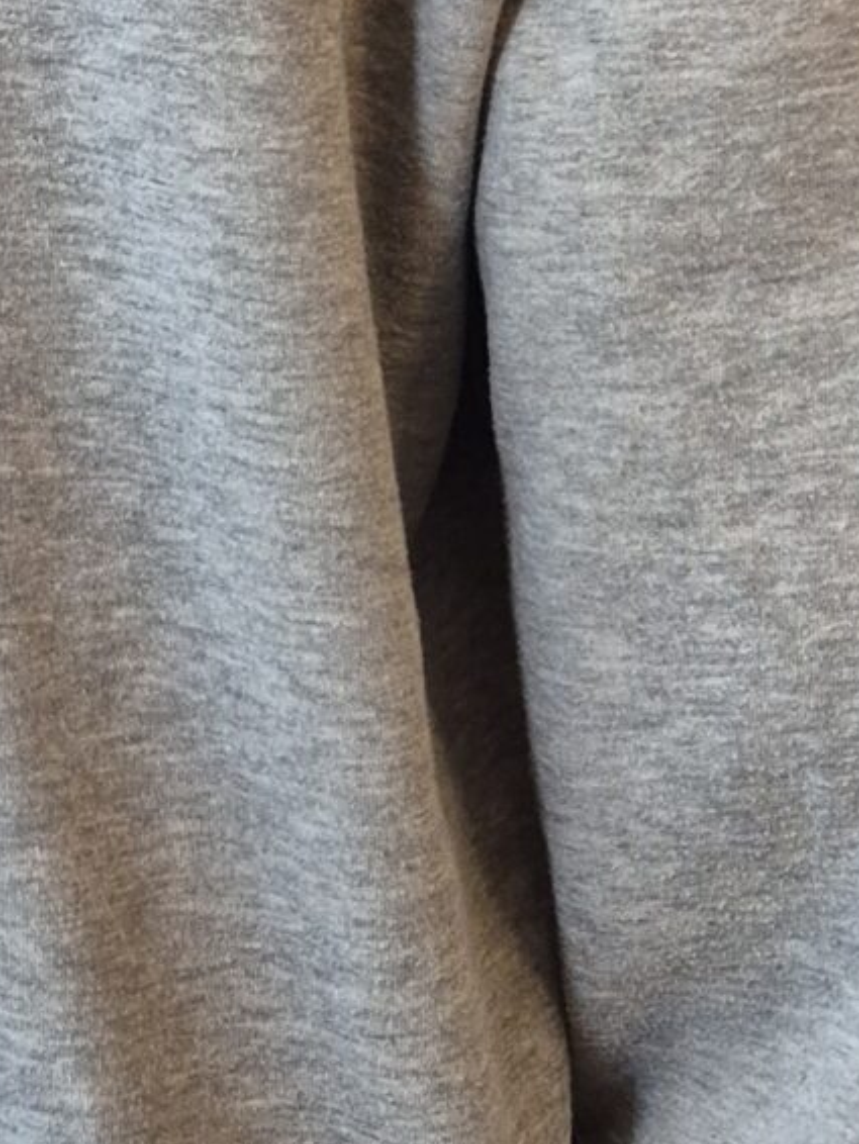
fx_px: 3438
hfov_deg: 13.8
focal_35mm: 104
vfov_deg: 17.7
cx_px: -212
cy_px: -329
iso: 320
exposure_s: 1/100
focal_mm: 5.4
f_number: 1.8
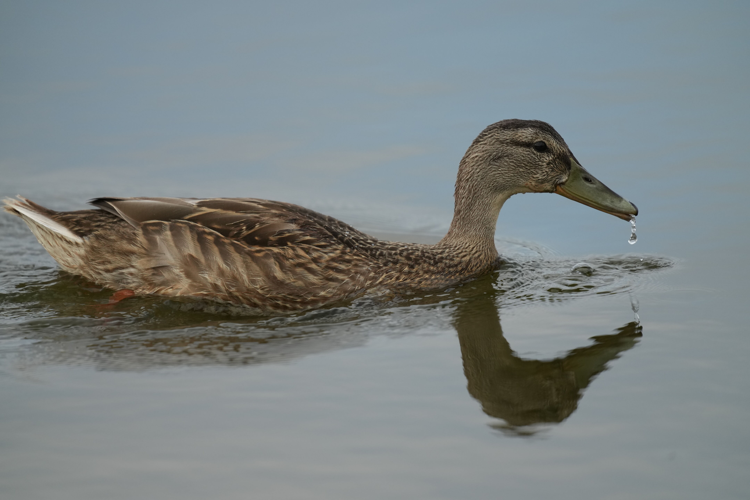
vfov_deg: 2.3
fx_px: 12499
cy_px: 250
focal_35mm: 600
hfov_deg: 3.4
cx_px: 375
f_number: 5.6
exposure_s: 1/2000
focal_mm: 600
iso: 800
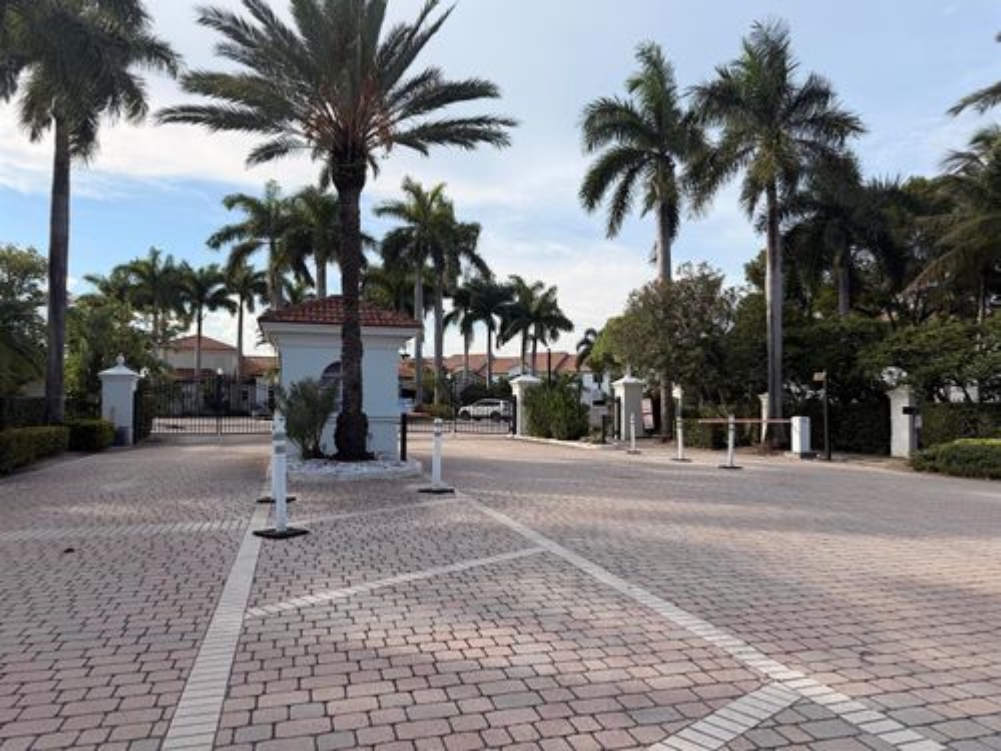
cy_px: 376
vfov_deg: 56.8
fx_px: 694
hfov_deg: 71.6
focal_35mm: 24
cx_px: 500
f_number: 1.78
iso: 80
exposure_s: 1/3279
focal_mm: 6.76
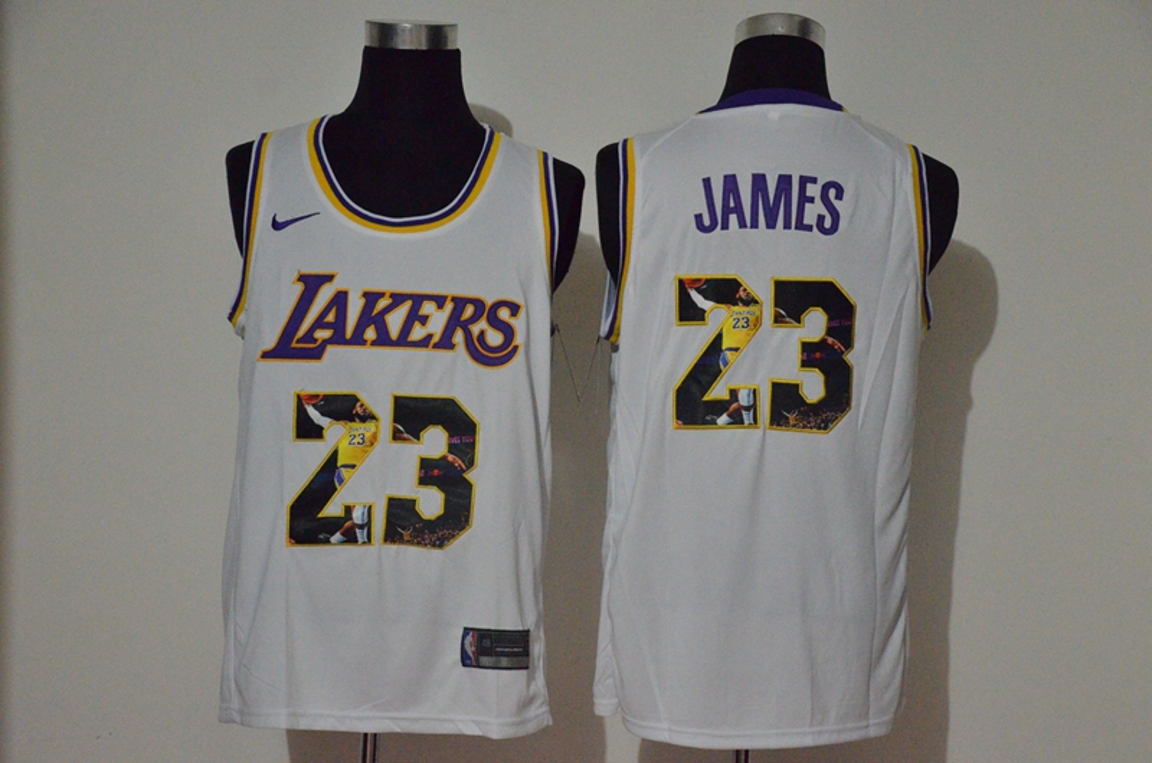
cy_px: 382
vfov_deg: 18.8
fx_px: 2299
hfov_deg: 28.1
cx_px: 576
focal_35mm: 72
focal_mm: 48
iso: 4000
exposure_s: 1/60
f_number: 4.5
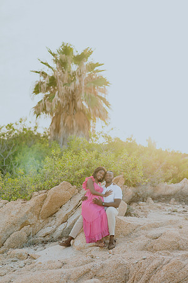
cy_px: 142
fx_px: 454
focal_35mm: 58
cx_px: 94
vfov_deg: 34.5
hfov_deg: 23.4
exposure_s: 1/1000
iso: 100
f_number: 1.8
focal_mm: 58
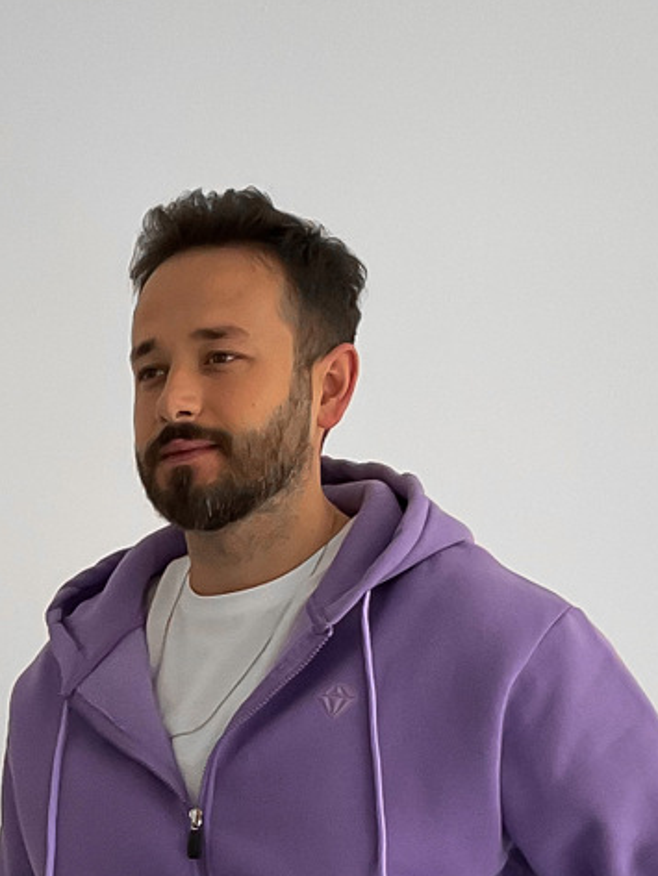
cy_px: 1057
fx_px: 2483
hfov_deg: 14.8
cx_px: -17
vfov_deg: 18.9
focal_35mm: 98
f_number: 1.8
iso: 64
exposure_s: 1/110
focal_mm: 3
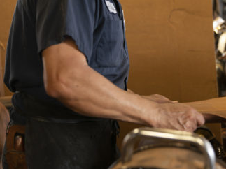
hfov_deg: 24.1
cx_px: 173
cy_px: 43
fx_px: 522
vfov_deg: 18.3
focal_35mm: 80
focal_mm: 35
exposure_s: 1/50
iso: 200
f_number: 2.8
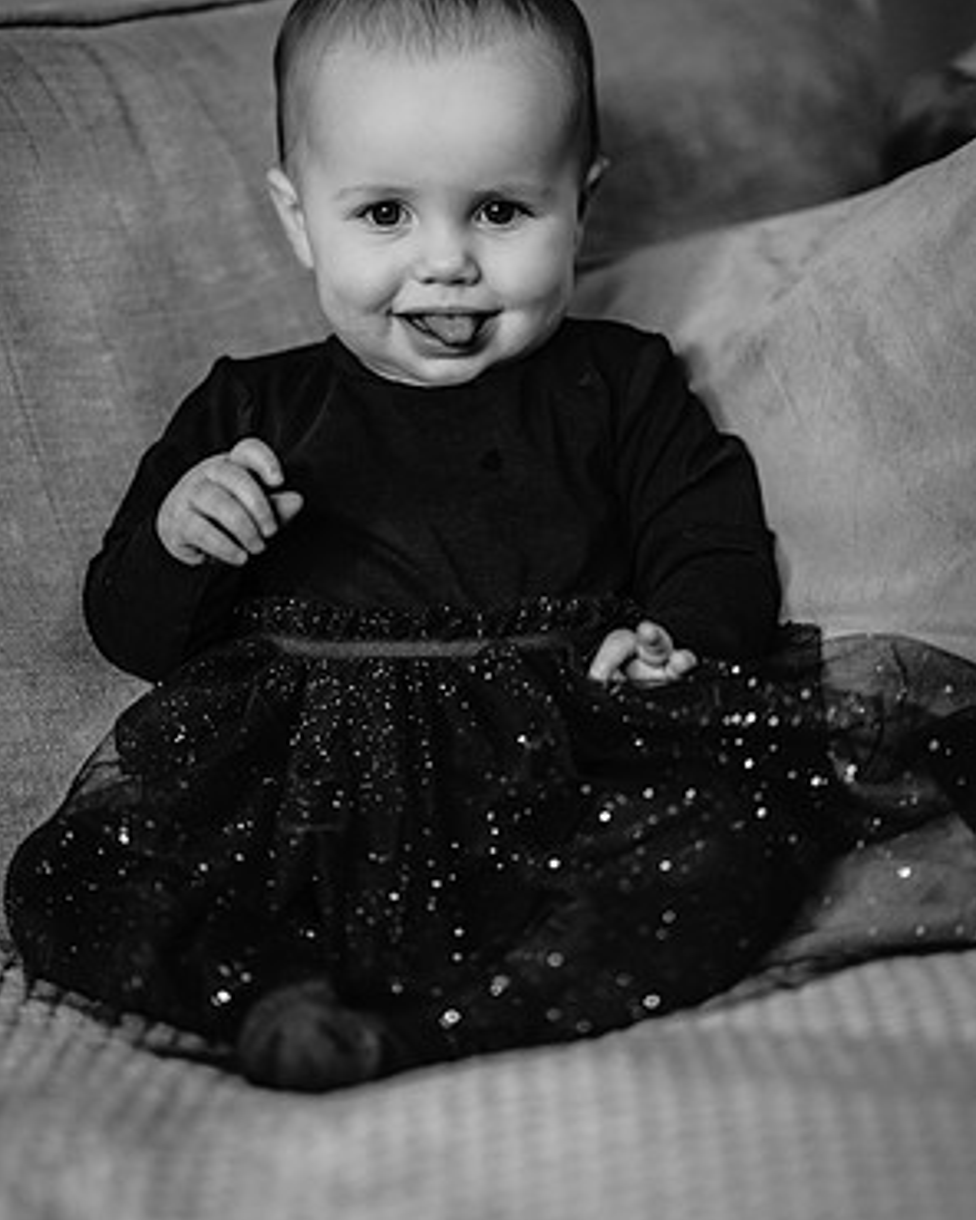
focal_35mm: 97
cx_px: 490
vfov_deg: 19.8
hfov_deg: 15.9
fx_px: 3502
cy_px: 577
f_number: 1.8
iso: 280
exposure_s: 1/160
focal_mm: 85
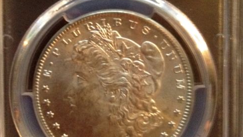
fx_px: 316
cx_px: 122
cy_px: 33
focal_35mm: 49
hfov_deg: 42.1
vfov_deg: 24.2
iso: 400
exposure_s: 1/15
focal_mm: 3.3
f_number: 2.4
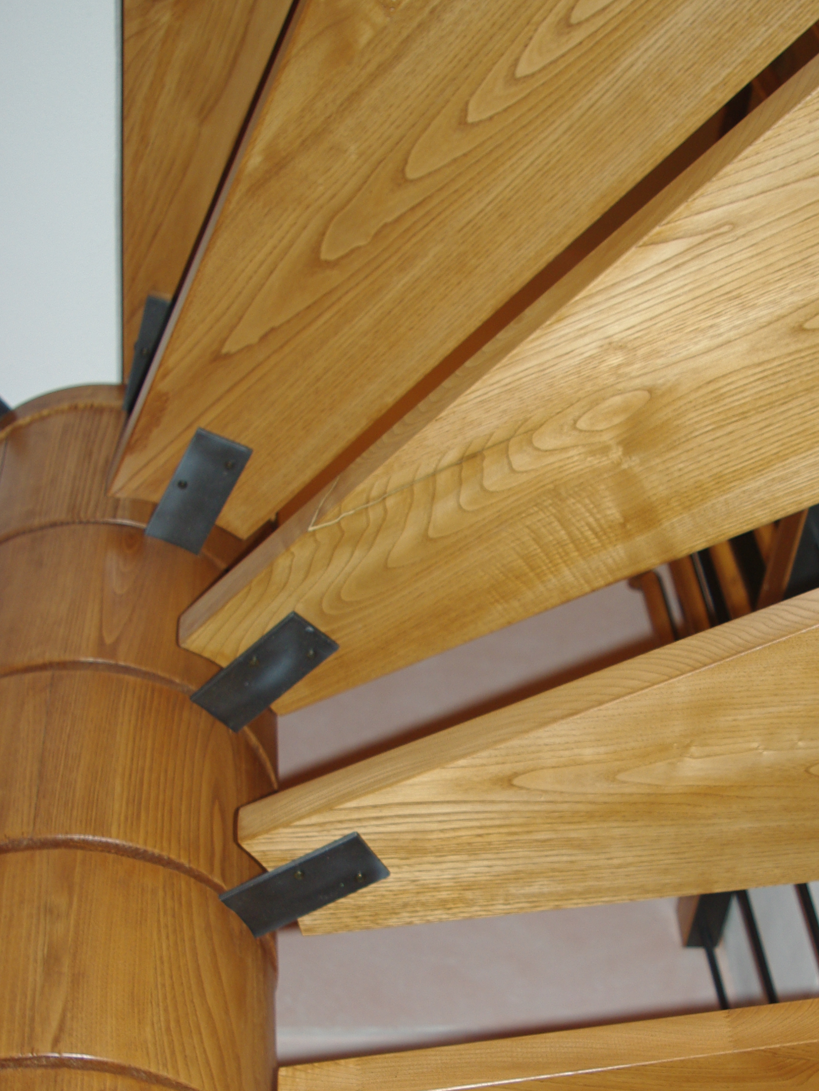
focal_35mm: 52
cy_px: 788
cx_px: 567
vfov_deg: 36.2
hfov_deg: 27.8
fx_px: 1640
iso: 200
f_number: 4
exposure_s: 1/30
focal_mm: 21
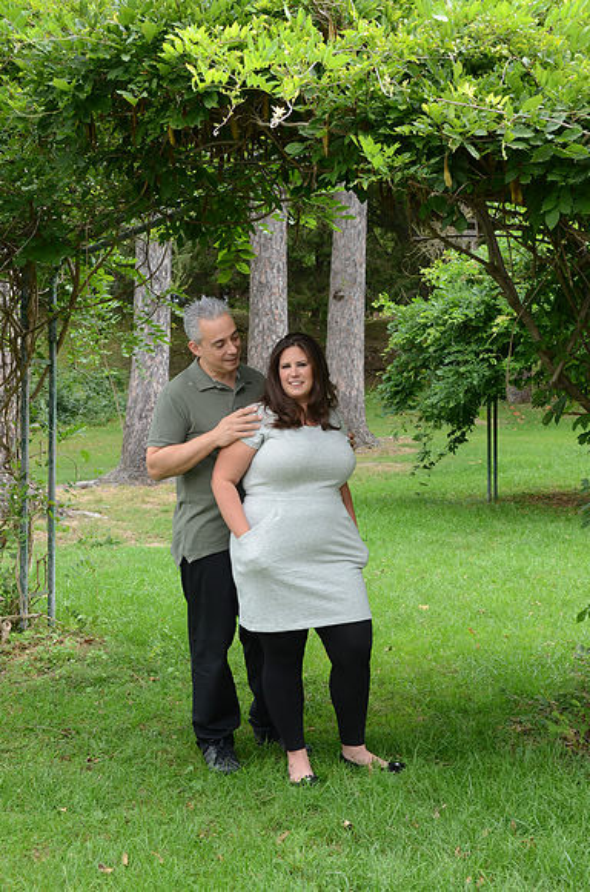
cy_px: 446
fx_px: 1260
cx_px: 295
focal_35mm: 51
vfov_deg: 39.0
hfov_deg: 26.4
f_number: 6.3
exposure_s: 1/160
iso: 500
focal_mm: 34
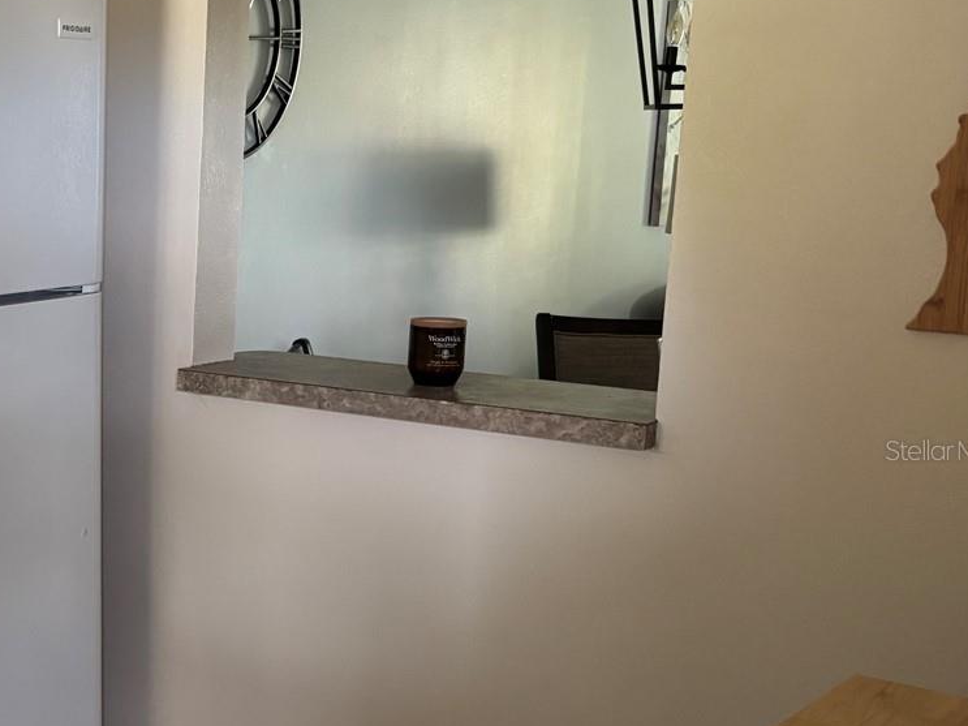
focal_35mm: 56
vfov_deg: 26.0
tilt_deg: -11.1
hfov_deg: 31.4
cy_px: 450
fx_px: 1566
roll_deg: -0.3
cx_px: -34
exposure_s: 1/60
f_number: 1.6
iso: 250
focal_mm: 5.96
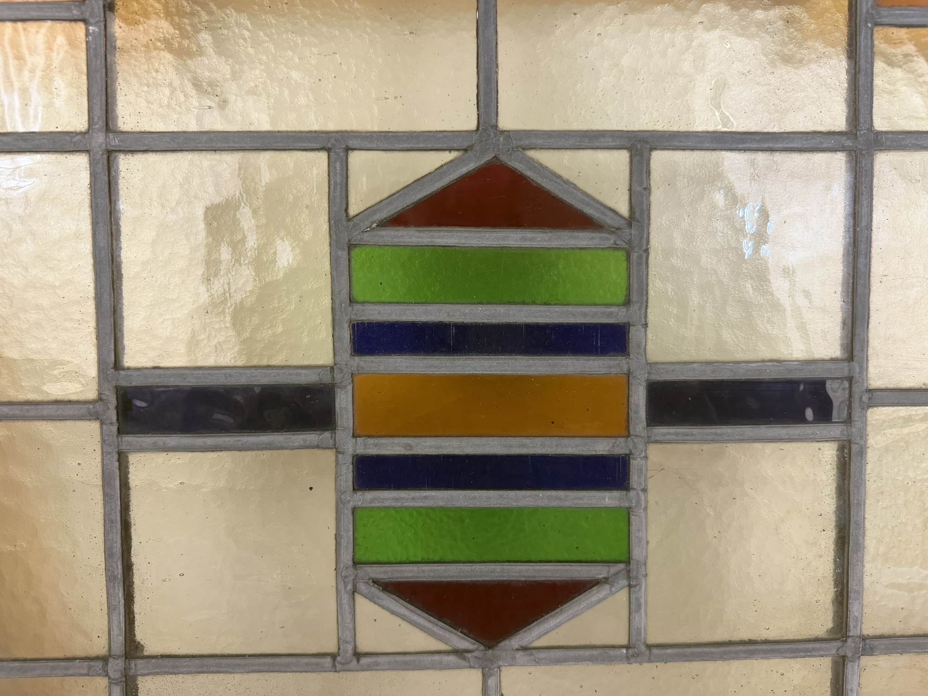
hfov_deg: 71.6
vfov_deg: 56.8
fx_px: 643
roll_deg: -0.7
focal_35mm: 24
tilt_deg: -14.2
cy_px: 348
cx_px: 464
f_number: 1.78
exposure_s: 1/60
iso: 250
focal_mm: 6.76
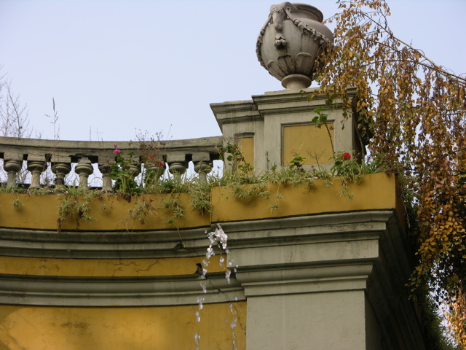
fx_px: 1750
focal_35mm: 130
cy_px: 175
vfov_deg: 11.4
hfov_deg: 15.2
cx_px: 233
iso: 50
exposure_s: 1/180
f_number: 4.3
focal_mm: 31.9
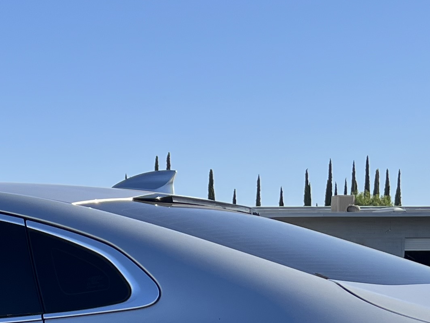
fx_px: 1230
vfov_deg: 13.9
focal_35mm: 99
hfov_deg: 19.5
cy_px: 502
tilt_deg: -11.5
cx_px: 38
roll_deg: -0.1
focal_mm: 5.7
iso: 50
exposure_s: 1/2915
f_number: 1.5
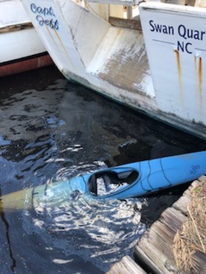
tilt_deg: -38.9
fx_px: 222
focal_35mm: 28
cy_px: 137
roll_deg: +7.3
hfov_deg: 49.7
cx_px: 103
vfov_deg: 63.5
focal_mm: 3.99
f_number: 1.8
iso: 20
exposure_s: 1/298
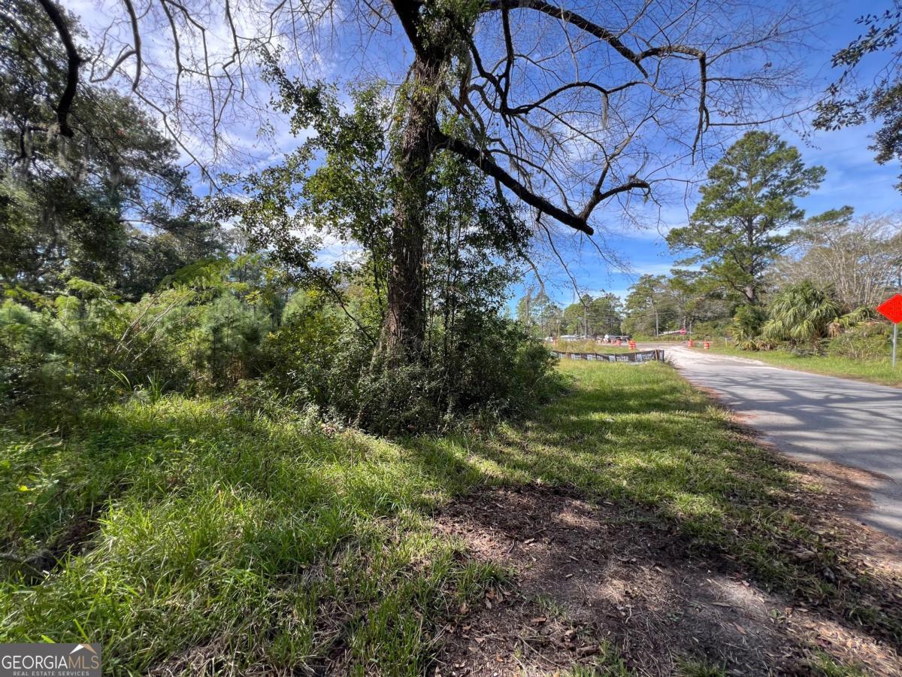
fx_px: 339
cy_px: 338
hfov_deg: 106.2
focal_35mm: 13
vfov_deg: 89.9
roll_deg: +0.8
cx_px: 451
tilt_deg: -0.5
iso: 32
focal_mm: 1.57
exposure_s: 1/331
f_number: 1.8
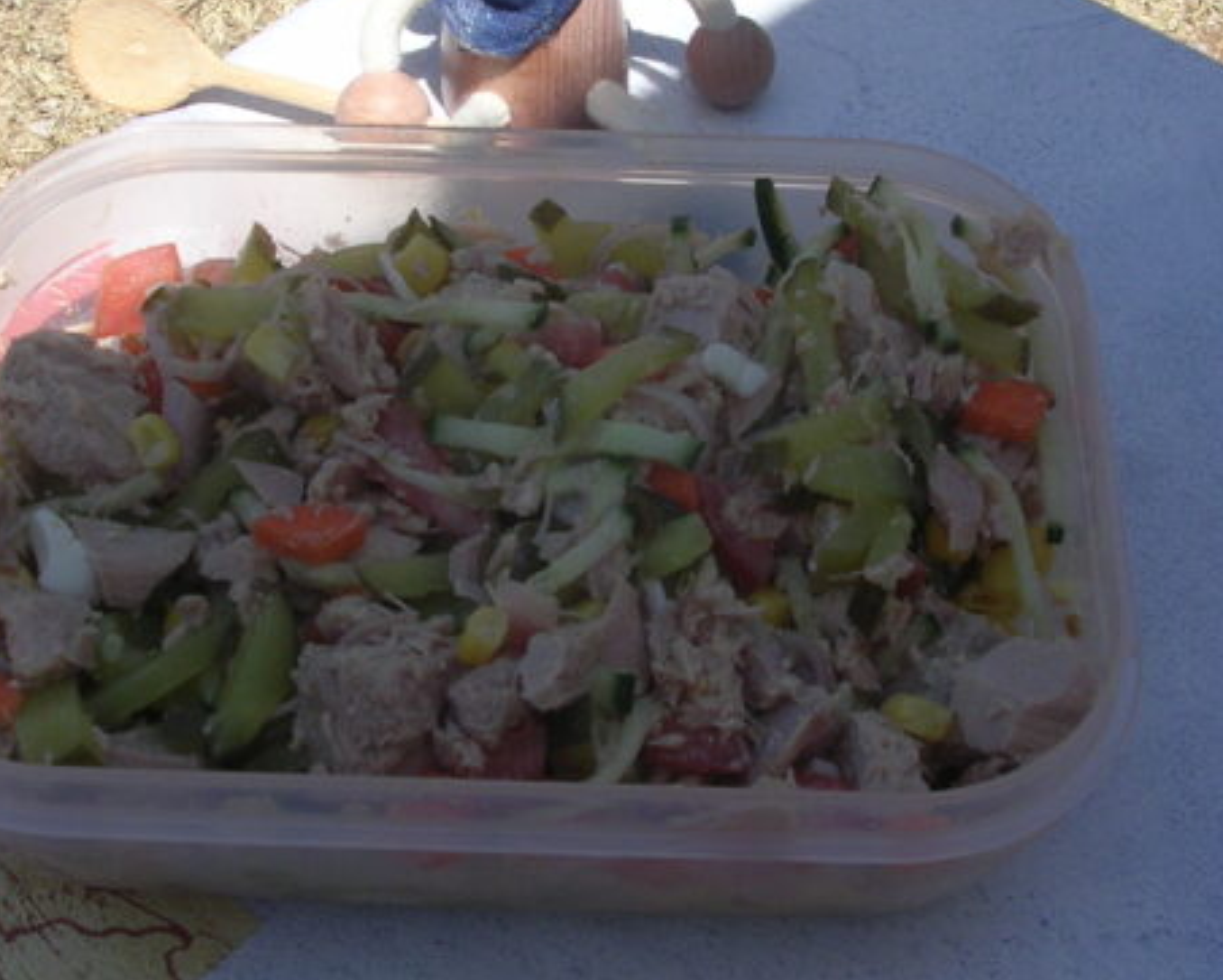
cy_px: 333
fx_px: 2462
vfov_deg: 22.4
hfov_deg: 27.9
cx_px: 622
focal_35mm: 68
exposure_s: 1/283
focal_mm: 6.2
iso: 100
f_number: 5.8
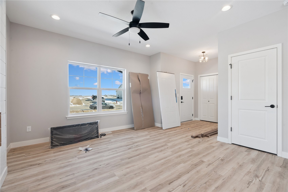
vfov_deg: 73.7
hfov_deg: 96.7
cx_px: 144
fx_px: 128
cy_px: 96
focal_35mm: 16
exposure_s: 1/25
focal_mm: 16
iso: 400
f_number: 10
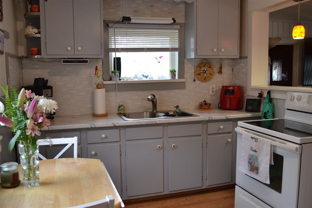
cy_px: 104
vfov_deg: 43.6
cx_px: 156
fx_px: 260
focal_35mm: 30
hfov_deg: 61.9
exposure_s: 1/60
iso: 400
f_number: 4
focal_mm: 20
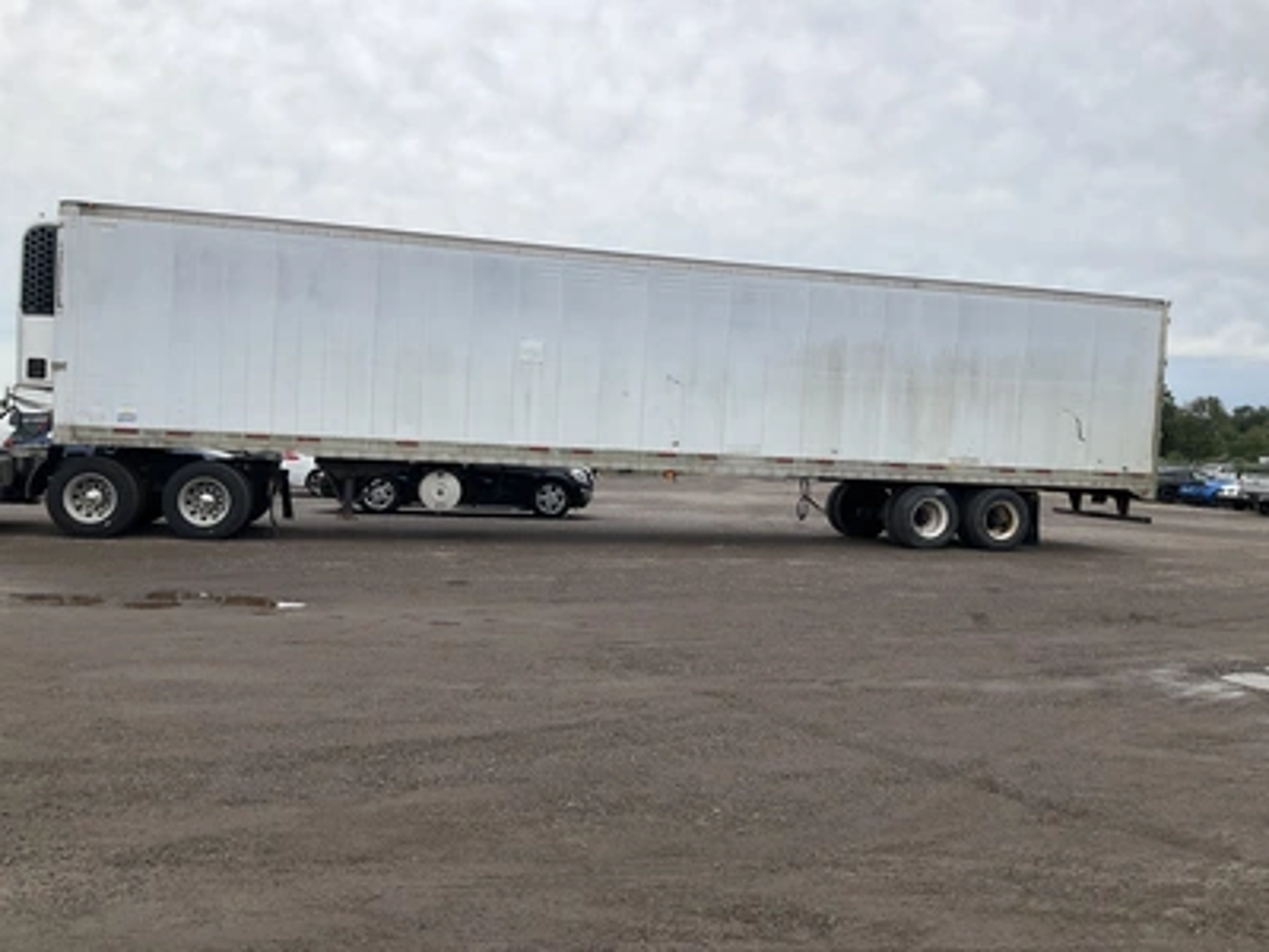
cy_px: 476
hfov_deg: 61.7
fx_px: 1063
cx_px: 634
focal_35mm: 29
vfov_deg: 48.2
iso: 25
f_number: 1.8
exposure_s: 1/1912
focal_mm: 3
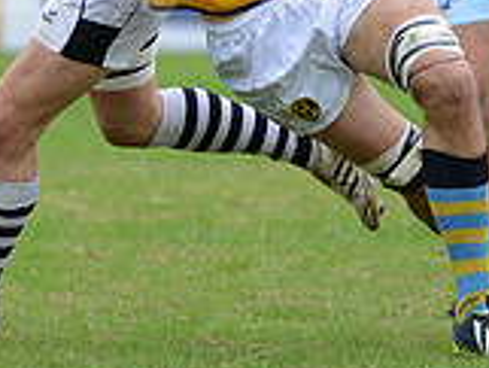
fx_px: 13204
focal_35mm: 934
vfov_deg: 1.6
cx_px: 240
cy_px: -93
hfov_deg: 2.1
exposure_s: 1/500
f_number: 4
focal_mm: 270
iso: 1600
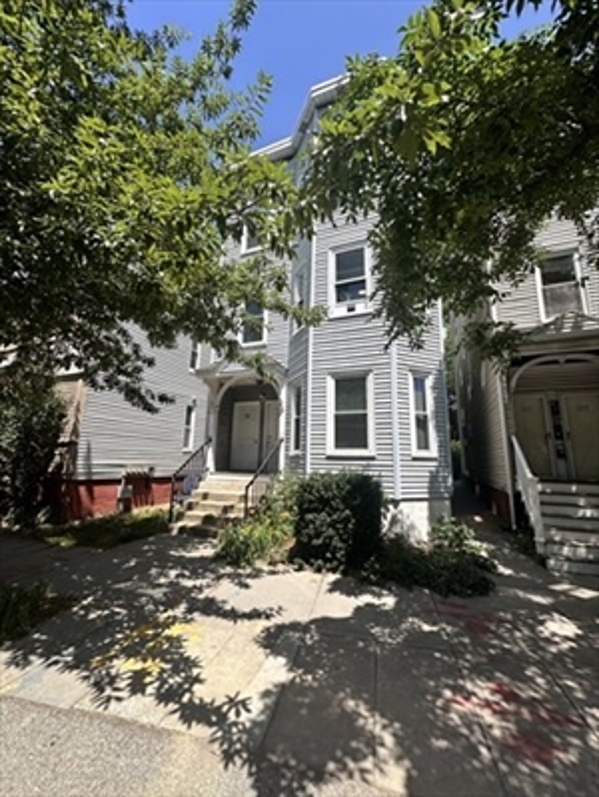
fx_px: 322
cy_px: 398
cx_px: 300
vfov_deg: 102.0
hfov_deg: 85.8
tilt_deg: +13.2
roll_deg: -1.3
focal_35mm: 14
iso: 40
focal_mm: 2.22
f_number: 2.2
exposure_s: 1/1715
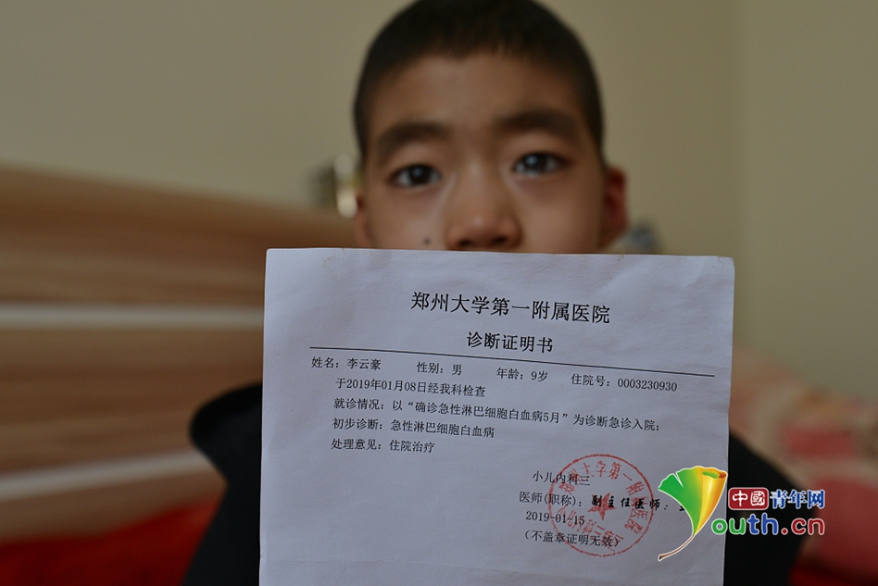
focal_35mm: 31
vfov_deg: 42.4
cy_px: 292
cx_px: 444
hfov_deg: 60.3
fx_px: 756
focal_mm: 30
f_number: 3.5
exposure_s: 1/320
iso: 640
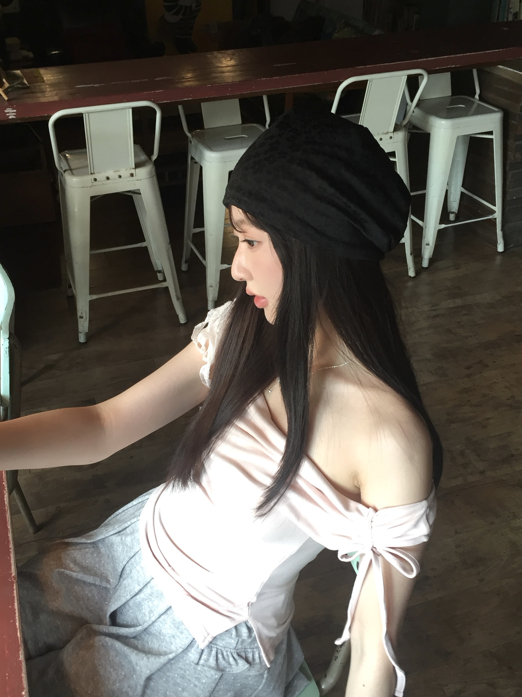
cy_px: 348
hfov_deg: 48.2
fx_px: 583
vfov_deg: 61.7
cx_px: 261
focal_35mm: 29
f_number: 2.2
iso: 32
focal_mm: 4.15
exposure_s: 1/40
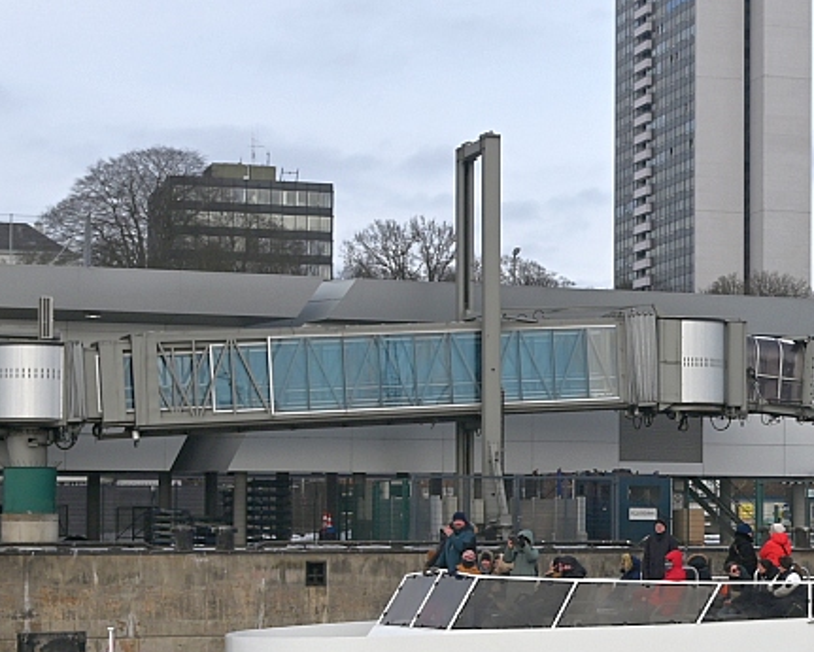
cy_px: 477
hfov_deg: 25.9
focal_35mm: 67
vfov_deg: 22.6
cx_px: 927
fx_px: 1614
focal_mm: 30
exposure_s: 1/400
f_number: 7.1
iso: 100
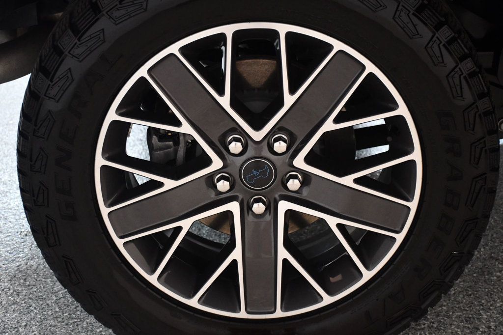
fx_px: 1048
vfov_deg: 18.2
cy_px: 168
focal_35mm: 75
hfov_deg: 27.0
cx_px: 252
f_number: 4.8
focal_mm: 50
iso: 4000
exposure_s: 1/60
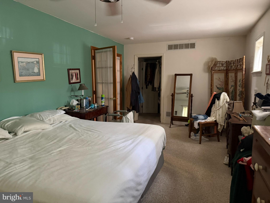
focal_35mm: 24
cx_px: 135
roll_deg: -0.4
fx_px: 187
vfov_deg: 56.8
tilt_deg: -6.8
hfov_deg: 71.6
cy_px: 102
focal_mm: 6.76
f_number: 1.78
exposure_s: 1/30
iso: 800
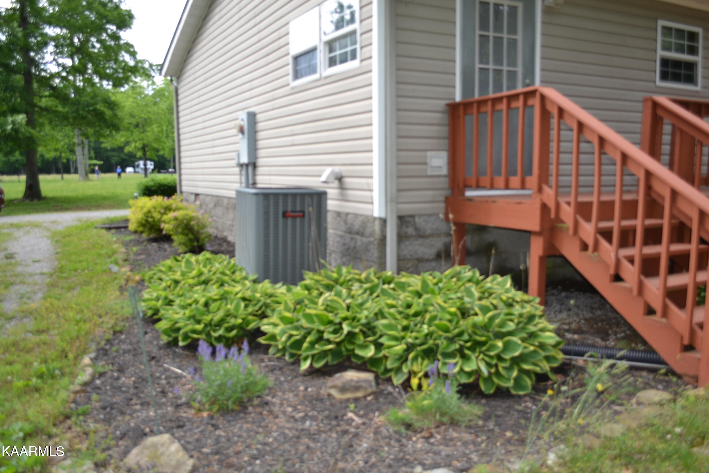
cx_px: 354
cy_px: 236
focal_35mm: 30
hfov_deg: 61.9
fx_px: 591
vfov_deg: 43.6
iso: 100
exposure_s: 1/160
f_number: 4
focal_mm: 20
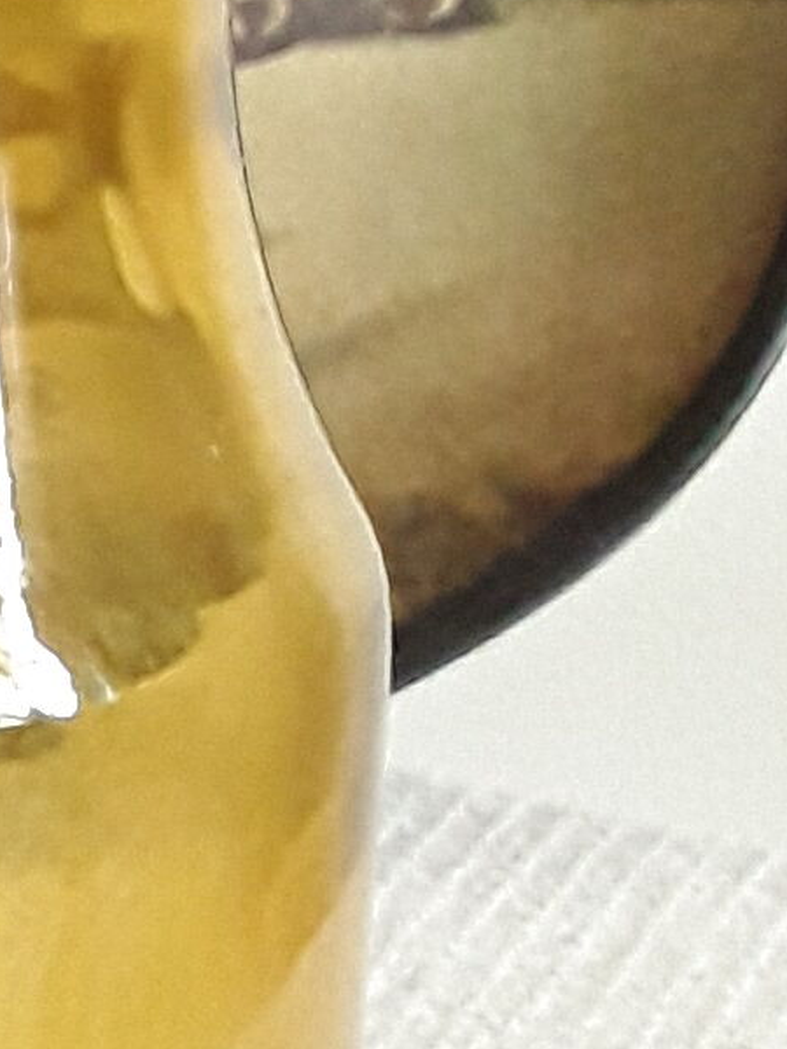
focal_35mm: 147
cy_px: 323
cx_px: -918
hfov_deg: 9.3
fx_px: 4456
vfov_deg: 13.4
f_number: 1.9
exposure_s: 1/50
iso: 400
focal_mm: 2.91
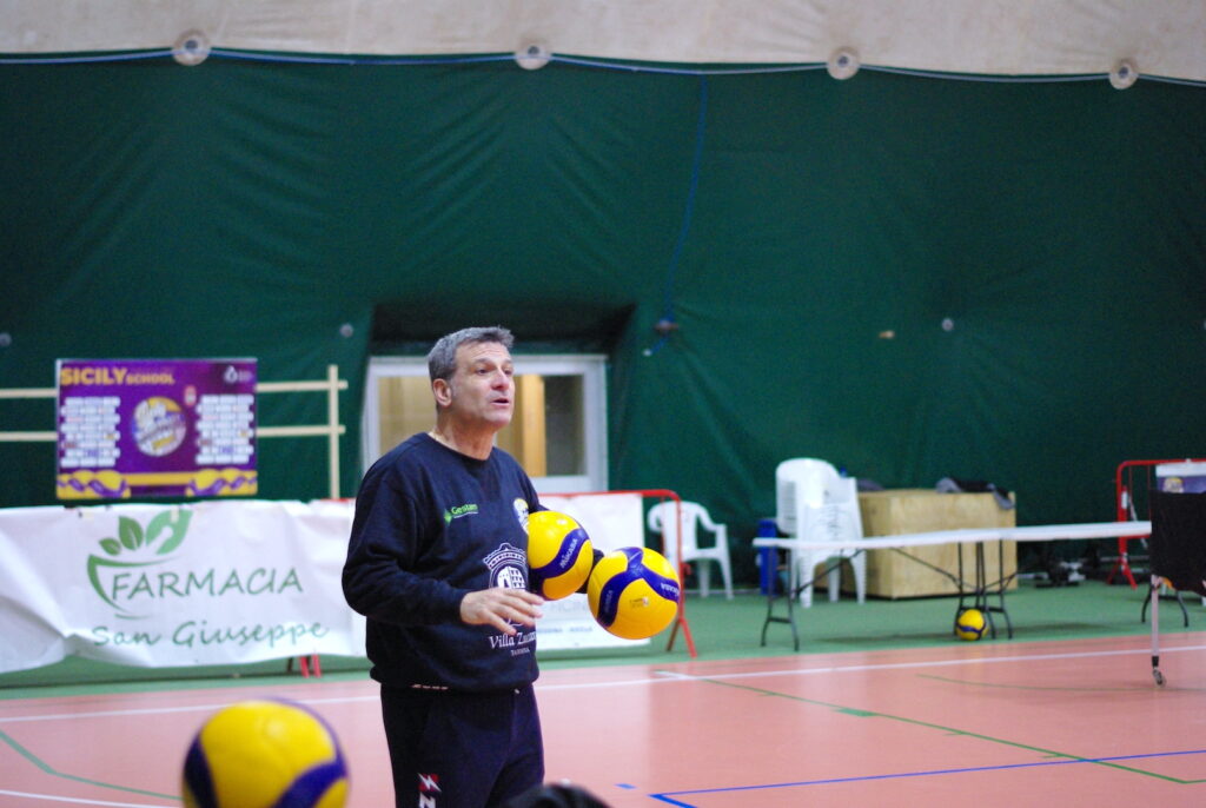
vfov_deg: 18.2
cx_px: 603
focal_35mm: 75
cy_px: 404
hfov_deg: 27.0
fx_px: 2516
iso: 1600
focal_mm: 50
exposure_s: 1/250
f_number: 1.8
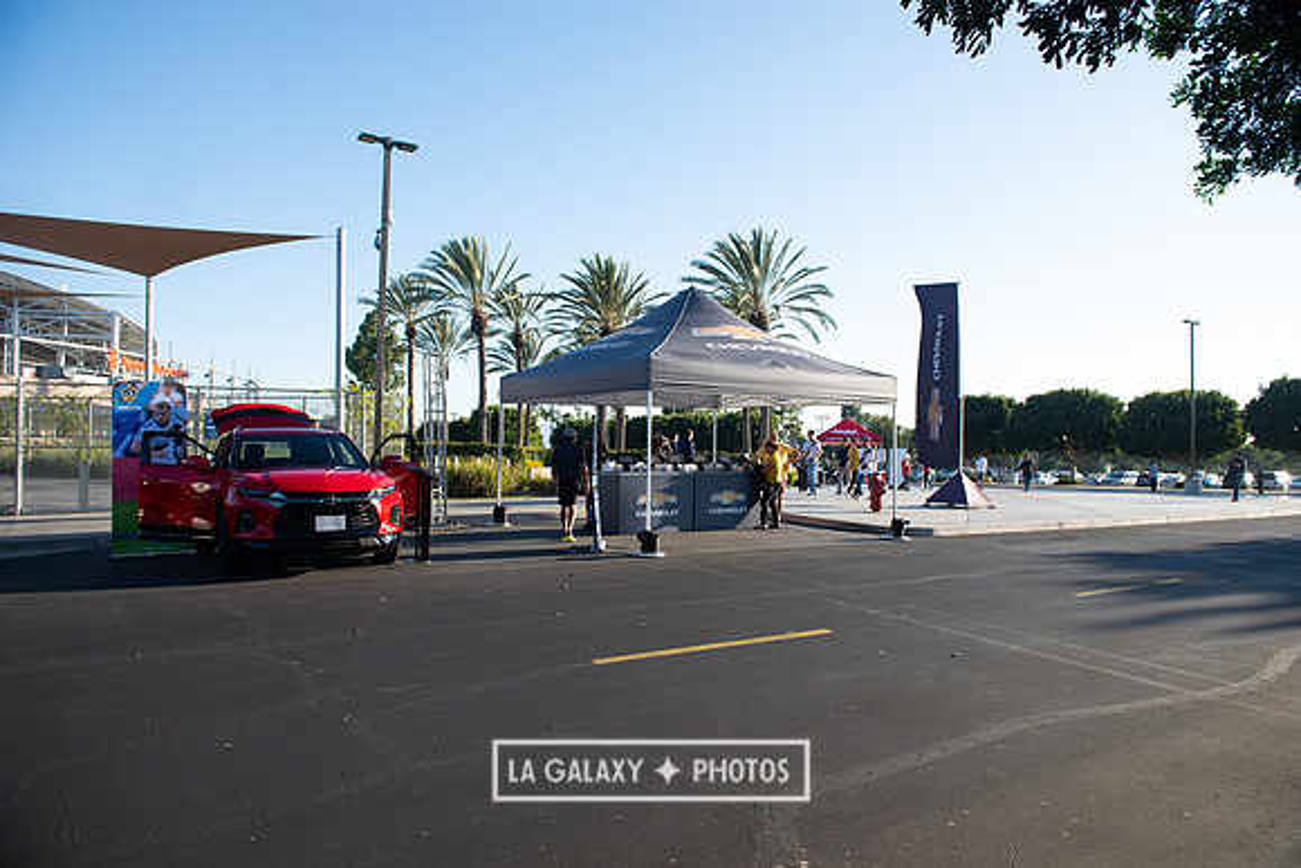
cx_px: 650
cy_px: 434
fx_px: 867
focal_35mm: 24
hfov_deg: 73.7
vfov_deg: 53.2
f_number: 4.5
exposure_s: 1/640
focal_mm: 24
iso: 200
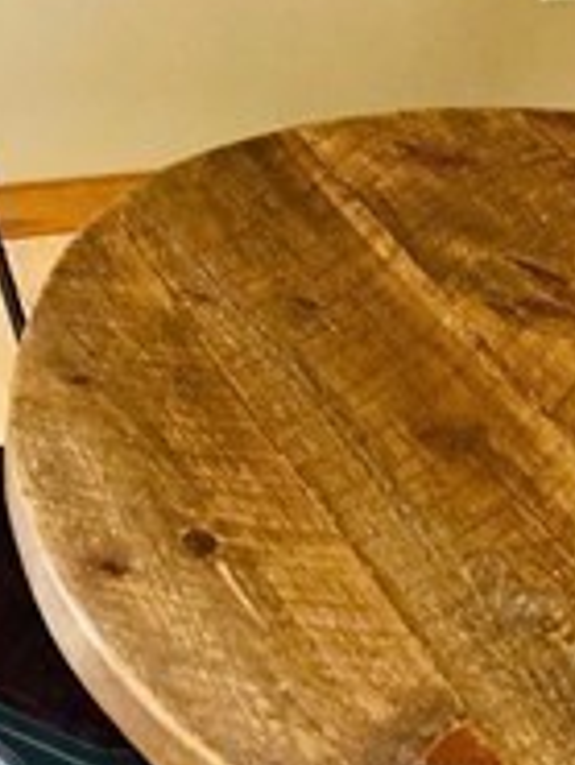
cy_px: -256
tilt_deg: -18.4
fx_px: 2566
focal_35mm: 116
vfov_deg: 16.0
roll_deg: -4.6
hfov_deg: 12.4
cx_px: -161
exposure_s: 1/60
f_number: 1.8
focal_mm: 3.99
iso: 100
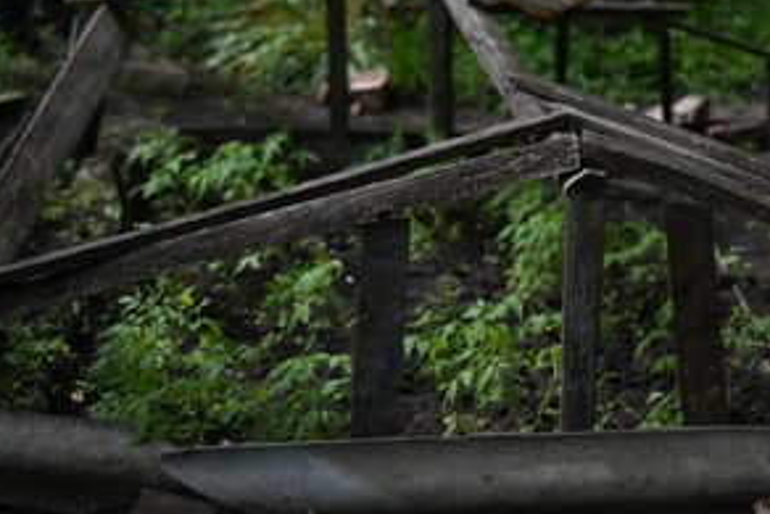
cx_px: 498
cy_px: 278
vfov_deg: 14.7
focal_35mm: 93
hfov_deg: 21.8
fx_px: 1990
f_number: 2.8
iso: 200
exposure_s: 1/80
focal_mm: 68
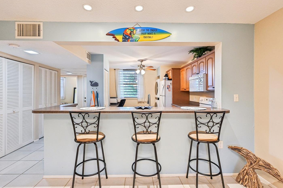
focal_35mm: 16
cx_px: 139
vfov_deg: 73.6
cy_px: 92
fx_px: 126
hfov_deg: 96.8
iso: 400
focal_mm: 14
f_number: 8
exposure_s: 1/13
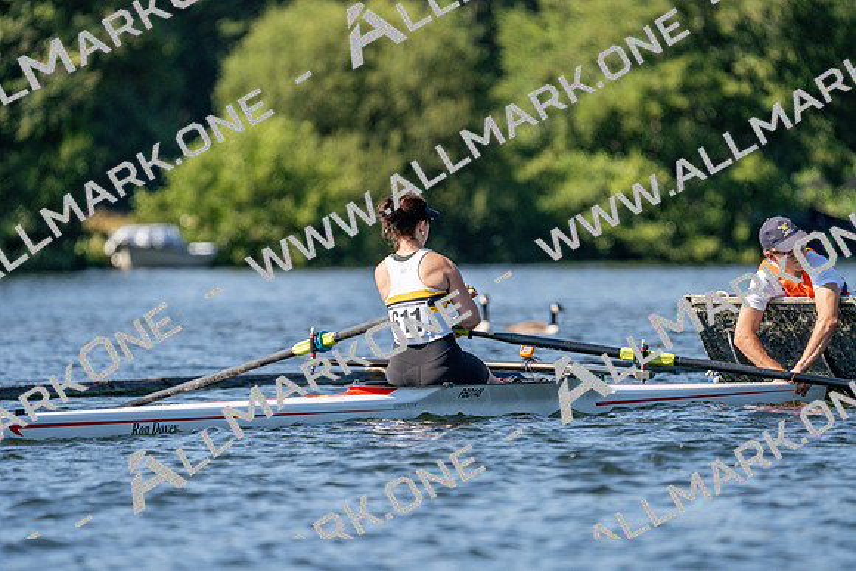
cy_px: 286
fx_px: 10393
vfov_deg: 3.1
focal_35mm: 437
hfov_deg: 4.7
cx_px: 428
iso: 400
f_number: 6.3
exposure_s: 1/1600
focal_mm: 437
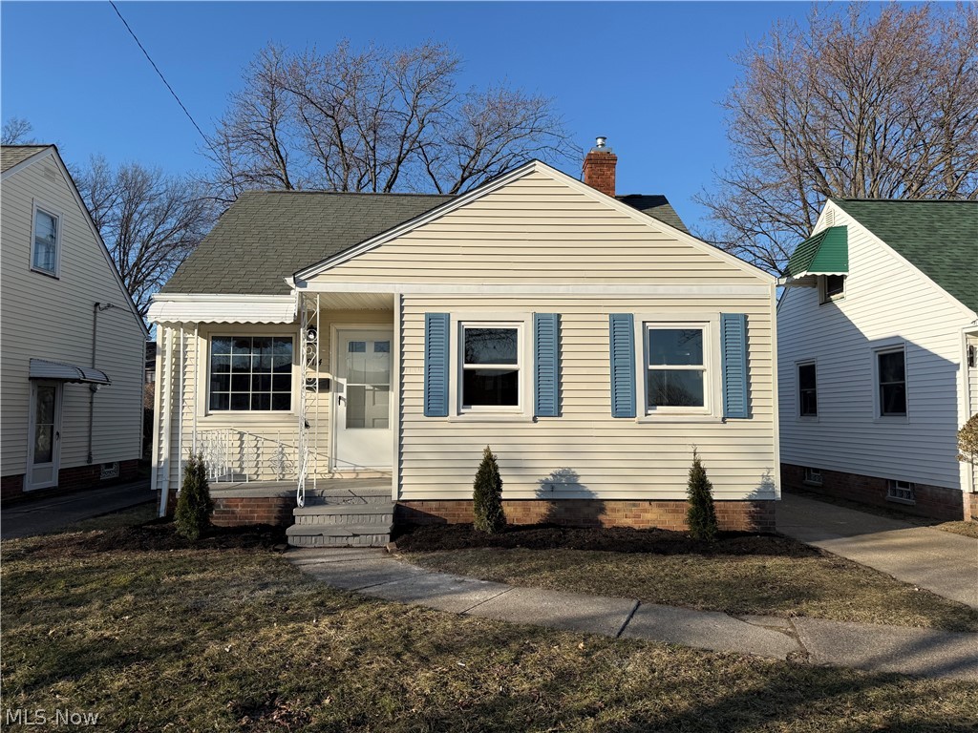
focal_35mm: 24
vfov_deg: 56.8
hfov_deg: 71.6
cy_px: 366
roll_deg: +0.0
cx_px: 489
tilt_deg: +4.9
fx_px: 678
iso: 80
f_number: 1.78
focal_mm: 6.76
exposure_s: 1/4975
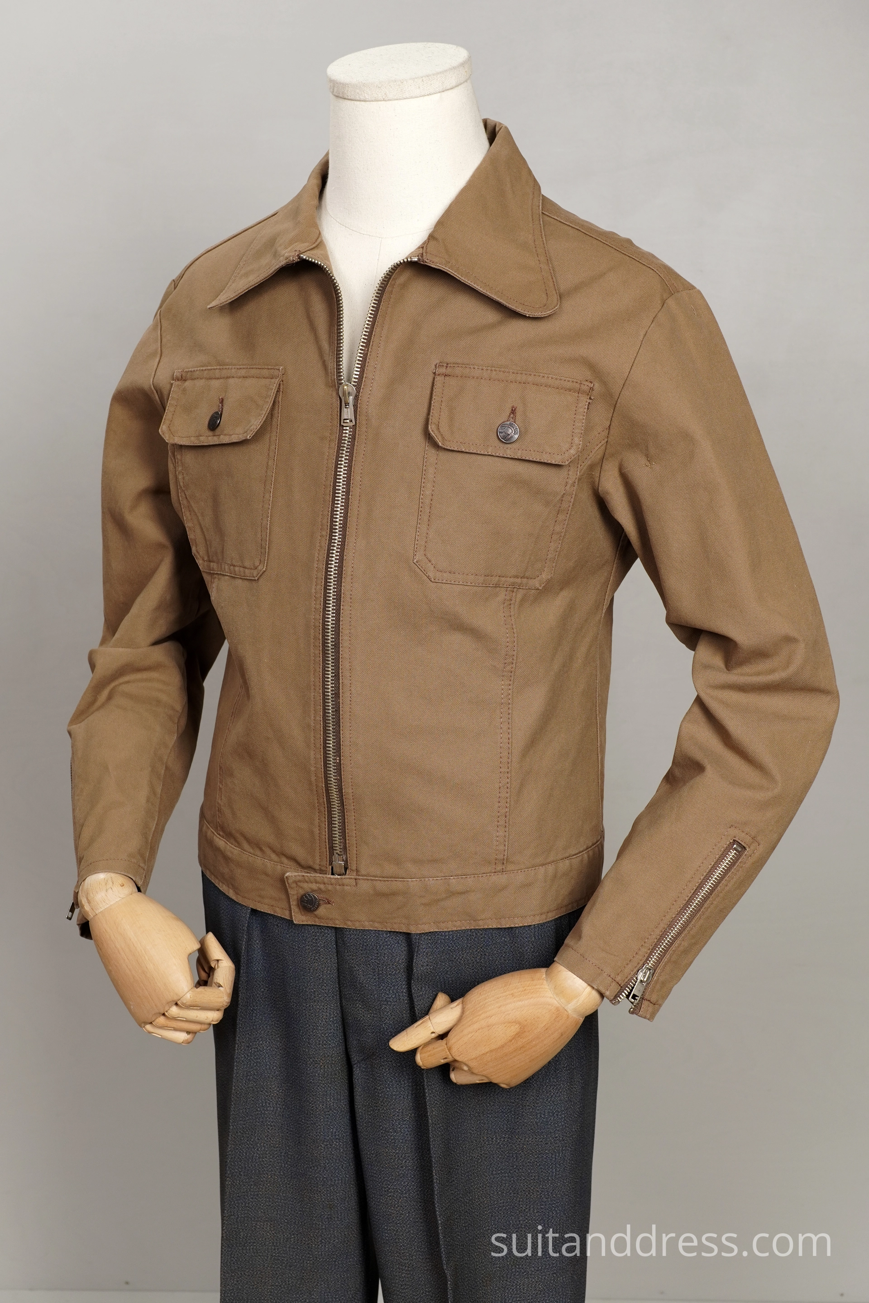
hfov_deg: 28.1
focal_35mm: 48
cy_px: 652
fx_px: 1738
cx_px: 434
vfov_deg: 41.1
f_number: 5.6
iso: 400
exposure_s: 1/40
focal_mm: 32
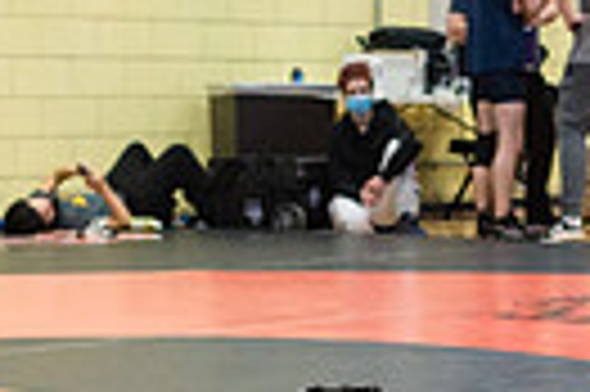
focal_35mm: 155
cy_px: 579
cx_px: 414
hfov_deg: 13.2
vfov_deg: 8.6
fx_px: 2537
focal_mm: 35
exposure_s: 1/400
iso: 4000
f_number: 3.5
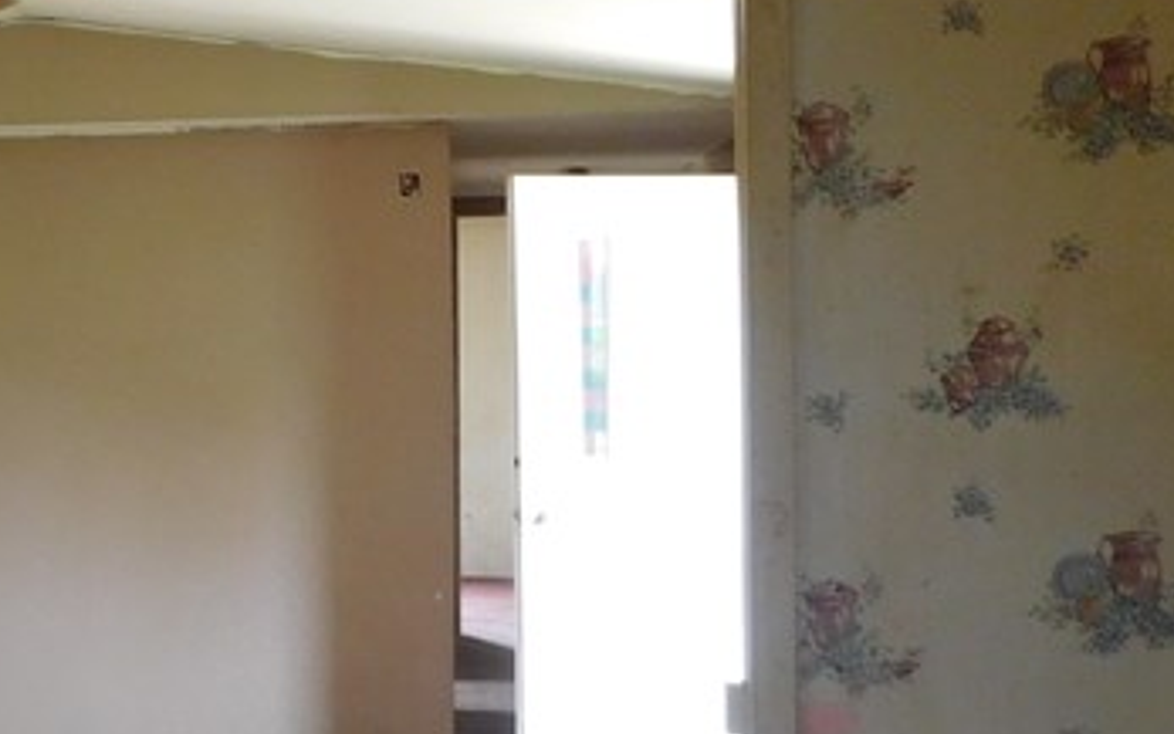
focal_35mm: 72
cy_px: 328
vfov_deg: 18.1
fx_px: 2304
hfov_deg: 24.6
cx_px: -379
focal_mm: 4
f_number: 3
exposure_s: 1/30
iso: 200
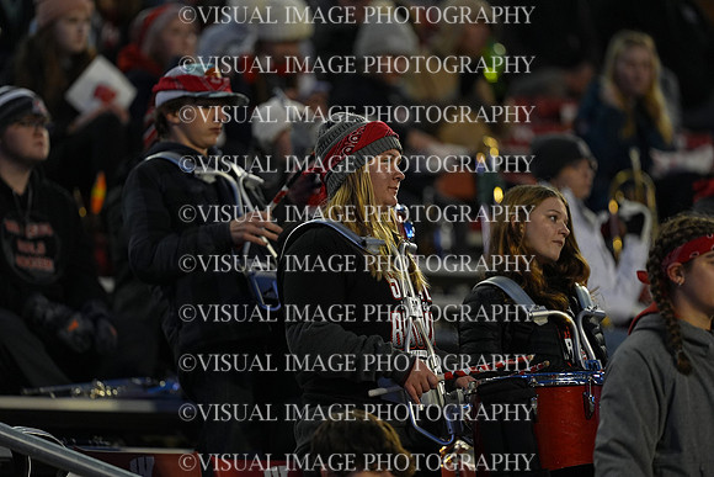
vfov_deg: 4.6
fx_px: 5951
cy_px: 238
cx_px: 357
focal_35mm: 300
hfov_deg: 6.9
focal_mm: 300
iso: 2000
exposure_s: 1/1600
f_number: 2.8
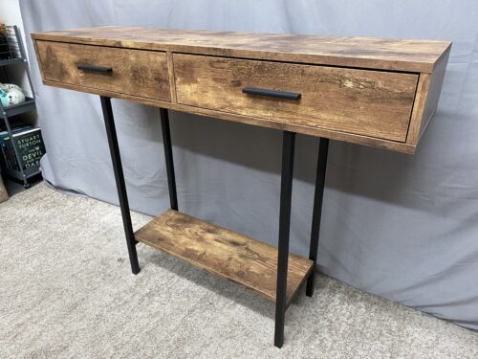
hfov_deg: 67.3
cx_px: 239
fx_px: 359
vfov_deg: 53.1
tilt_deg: -27.0
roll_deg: +1.7
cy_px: 180
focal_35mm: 26
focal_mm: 4.25
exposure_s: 1/60
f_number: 1.8
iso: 320
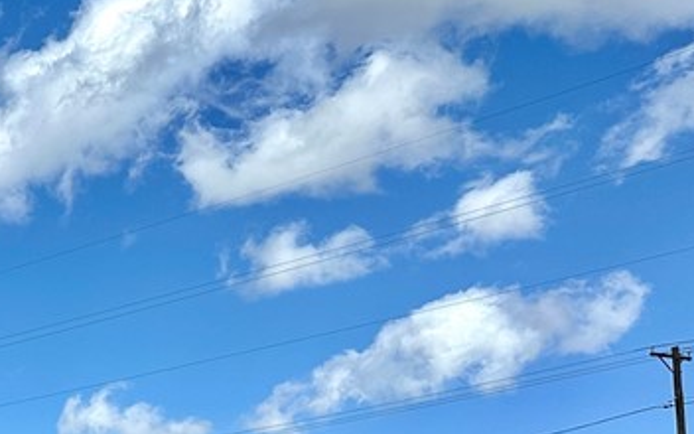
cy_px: 564
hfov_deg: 24.0
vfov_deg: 16.6
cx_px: -243
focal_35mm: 74
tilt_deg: +3.6
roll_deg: +0.2
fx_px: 1400
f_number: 1.78
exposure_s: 1/5848
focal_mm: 6.86
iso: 80
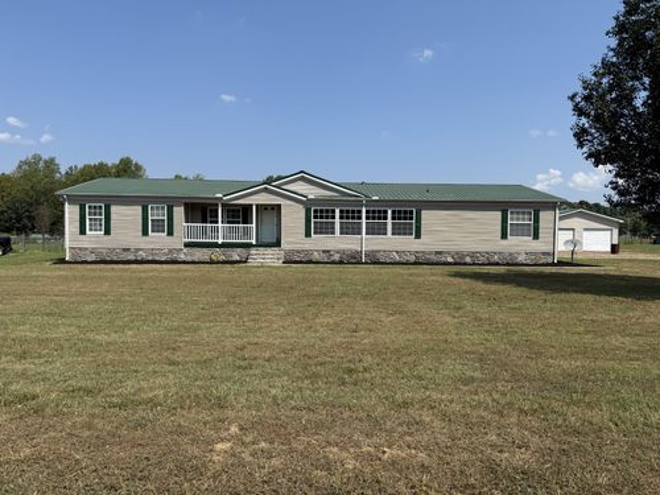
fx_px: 458
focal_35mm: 24
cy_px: 248
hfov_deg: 71.6
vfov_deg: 56.8
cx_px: 330
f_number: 1.78
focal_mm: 6.76
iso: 80
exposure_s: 1/5714
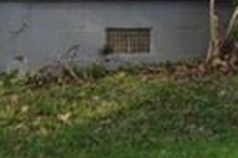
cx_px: 204
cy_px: -240
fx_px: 1487
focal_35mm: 225
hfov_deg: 9.1
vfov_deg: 5.8
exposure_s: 1/320
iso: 400
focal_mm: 31
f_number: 8
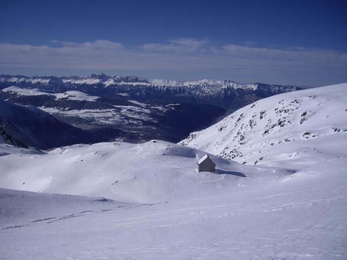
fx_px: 381
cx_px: 174
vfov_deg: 37.7
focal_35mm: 38
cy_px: 130
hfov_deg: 49.0
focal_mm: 7.9
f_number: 8
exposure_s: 1/500
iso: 64
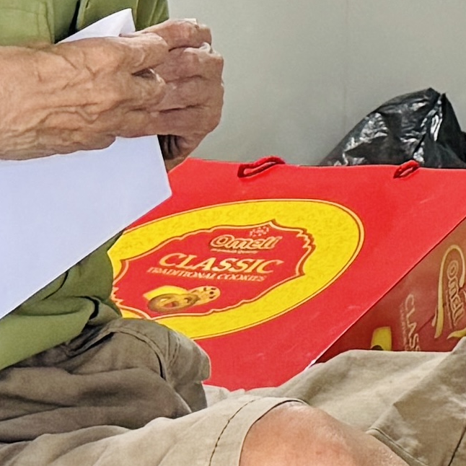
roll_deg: +0.7
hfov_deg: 14.8
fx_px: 1691
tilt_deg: +8.3
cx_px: 663
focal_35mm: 111
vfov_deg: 15.3
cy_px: -41
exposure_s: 1/60
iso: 200
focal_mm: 6.76
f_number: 1.78
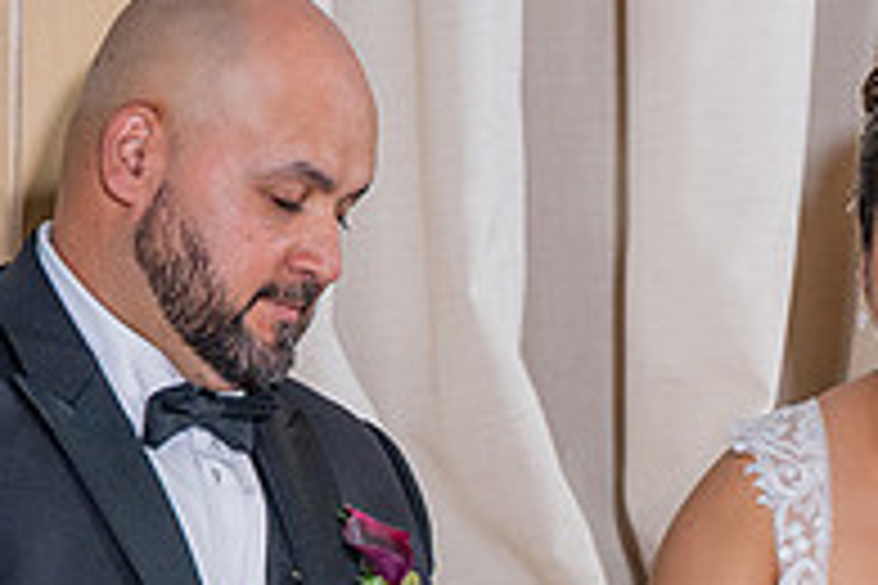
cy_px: 727
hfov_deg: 9.4
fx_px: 5292
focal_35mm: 217
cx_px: 779
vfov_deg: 6.3
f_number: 3.2
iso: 1600
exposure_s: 1/200
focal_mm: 70
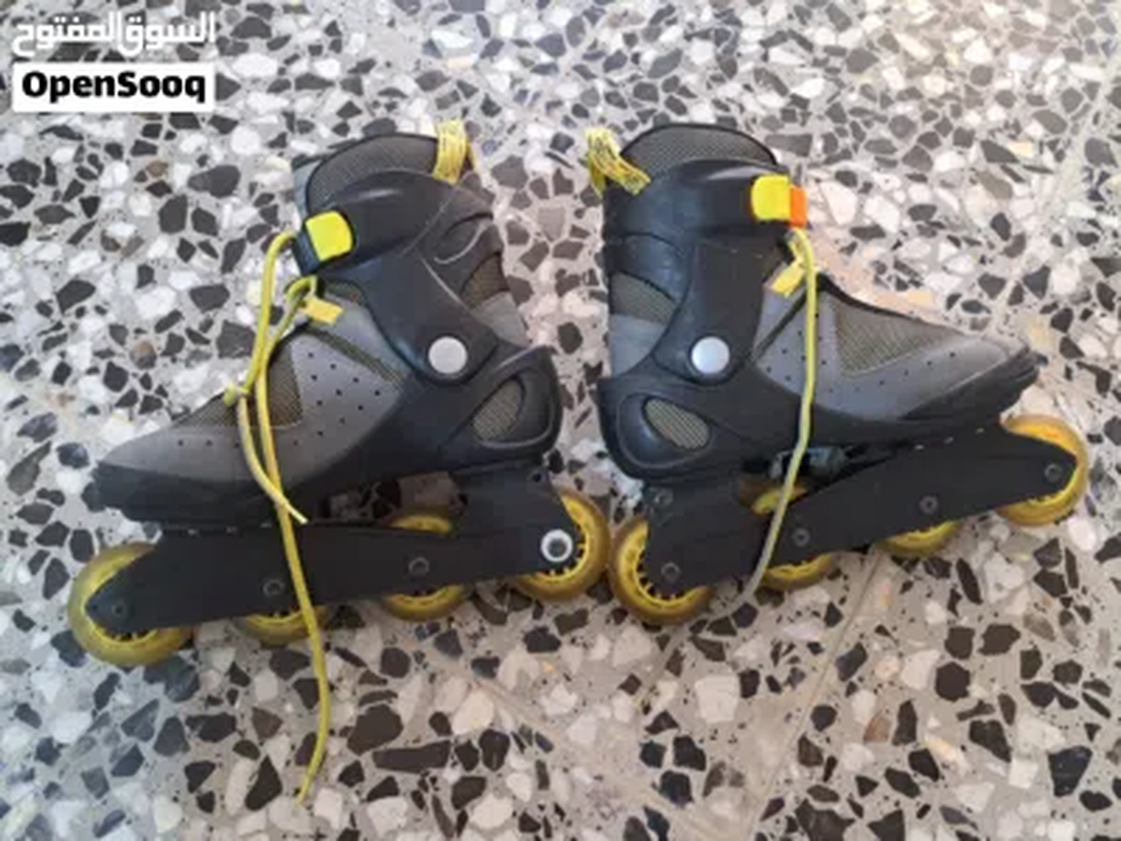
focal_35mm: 24
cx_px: 560
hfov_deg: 71.6
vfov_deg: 56.8
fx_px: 777
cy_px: 420
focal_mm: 5.23
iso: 400
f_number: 1.8
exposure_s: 1/50
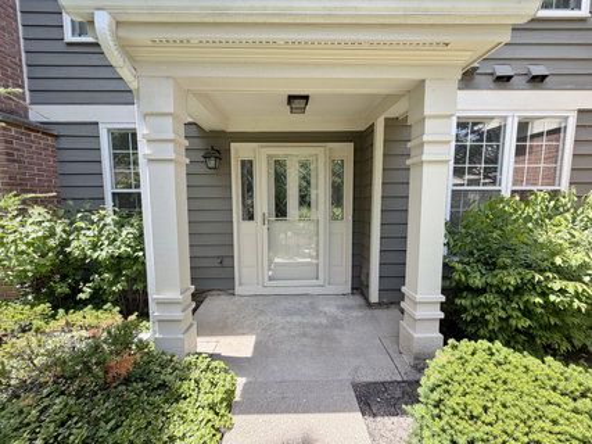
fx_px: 239
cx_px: 296
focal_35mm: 14
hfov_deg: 102.1
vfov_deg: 85.6
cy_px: 222
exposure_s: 1/229
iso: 40
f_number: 2.2
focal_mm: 2.22
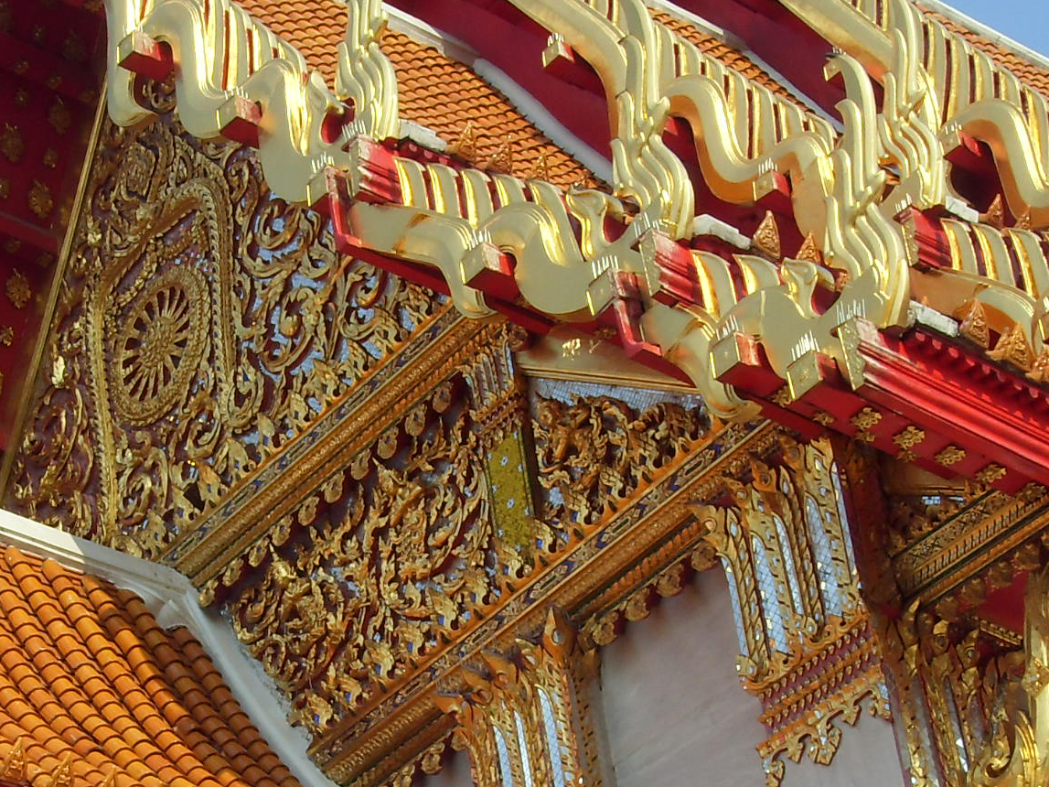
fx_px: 3424
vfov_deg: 13.0
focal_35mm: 113
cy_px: 650
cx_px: 79
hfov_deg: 17.1
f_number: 6.7
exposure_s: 1/250
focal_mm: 8.8
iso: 80
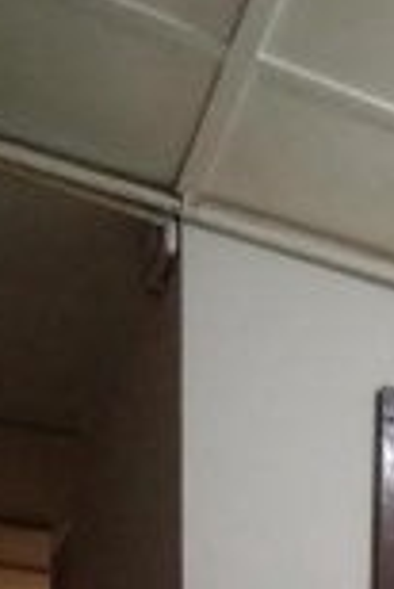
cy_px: 958
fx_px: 1179
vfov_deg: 21.7
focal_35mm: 72
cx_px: 746
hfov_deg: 15.7
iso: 597
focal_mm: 1.66
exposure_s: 1/30
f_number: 2.2
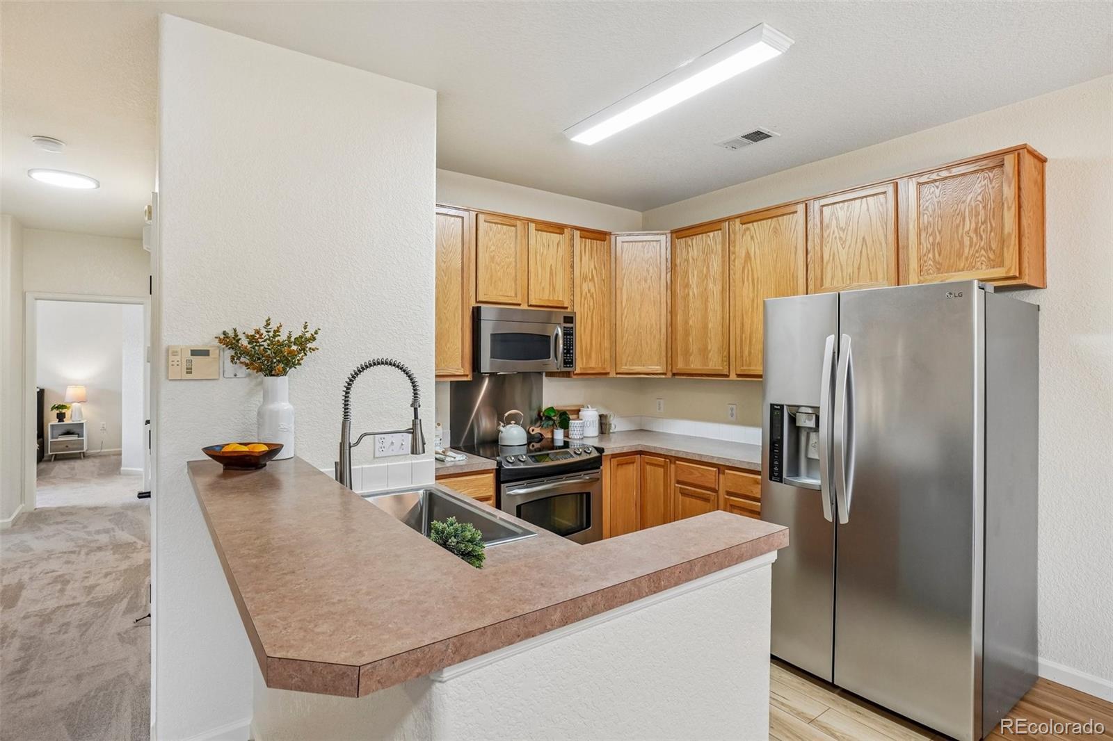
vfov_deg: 72.0
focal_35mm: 16
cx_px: 556
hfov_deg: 95.0
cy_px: 370
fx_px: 510
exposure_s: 1/10
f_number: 8
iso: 400
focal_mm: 11
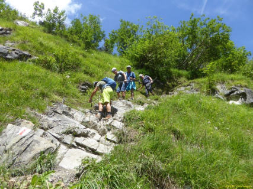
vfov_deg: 54.9
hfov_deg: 69.4
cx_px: 126
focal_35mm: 25
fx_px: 183
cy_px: 94
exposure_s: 1/500
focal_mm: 4.3
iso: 100
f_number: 3.3
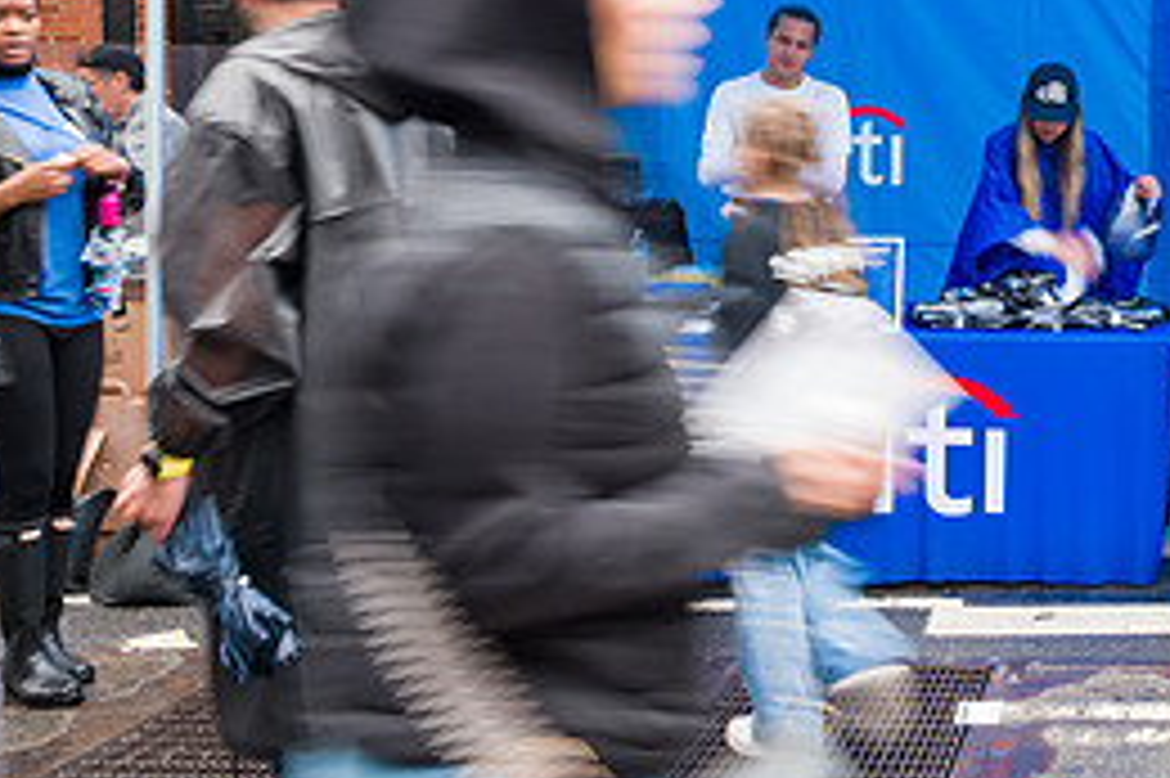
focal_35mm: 58
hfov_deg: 31.3
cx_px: 1238
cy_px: 202
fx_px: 1884
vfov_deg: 23.1
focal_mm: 26
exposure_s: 1/10
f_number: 16
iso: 200
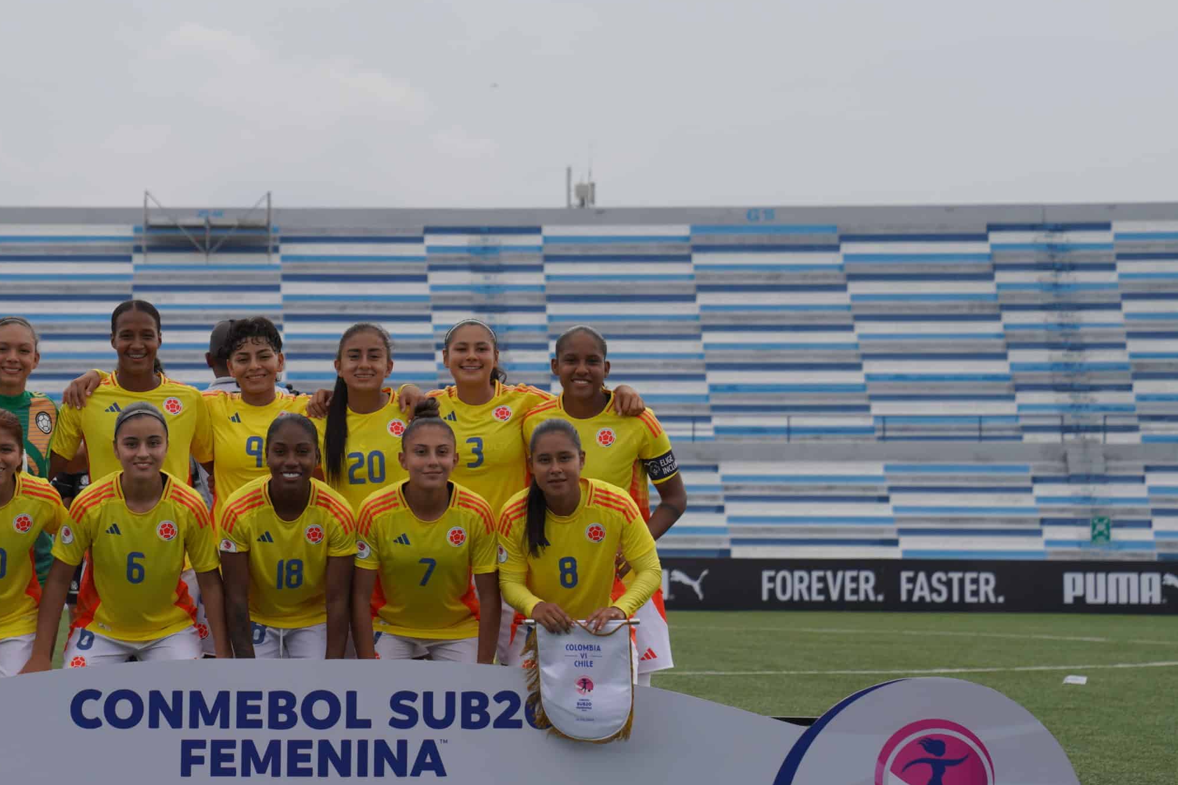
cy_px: 387
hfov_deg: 16.1
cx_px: 291
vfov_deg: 10.8
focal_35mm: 127
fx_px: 4155
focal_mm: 70
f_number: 4
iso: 100
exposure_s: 1/800
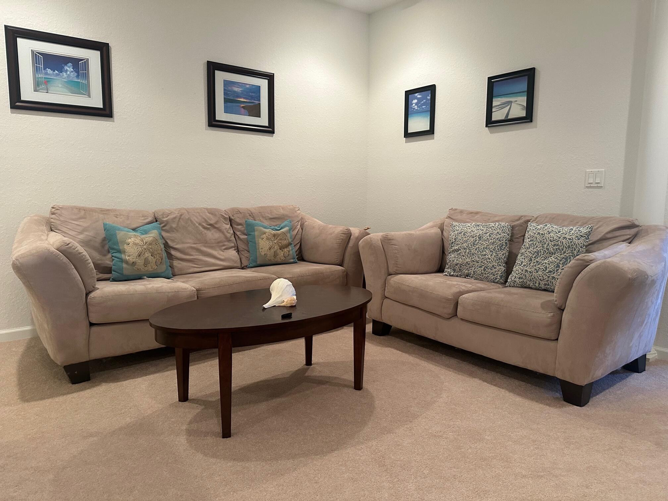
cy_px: 250
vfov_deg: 56.8
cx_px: 334
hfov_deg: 71.6
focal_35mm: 24
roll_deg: -0.9
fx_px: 463
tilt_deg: -8.2
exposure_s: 1/60
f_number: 1.78
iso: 320
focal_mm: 6.86
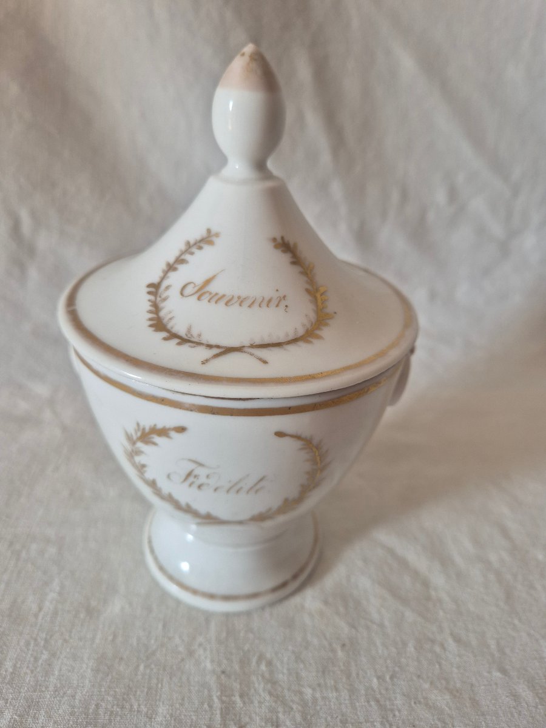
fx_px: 484
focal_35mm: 23
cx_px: 273
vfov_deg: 73.9
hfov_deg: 58.9
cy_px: 364
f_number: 1.8
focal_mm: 5.4
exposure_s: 1/180
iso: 160
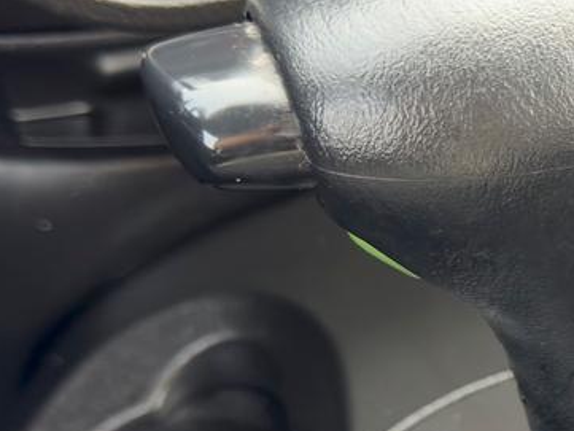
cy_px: 353
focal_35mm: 85
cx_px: 604
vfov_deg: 17.2
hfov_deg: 22.0
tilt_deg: -46.3
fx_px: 1410
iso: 200
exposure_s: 1/60
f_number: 1.78
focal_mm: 6.76
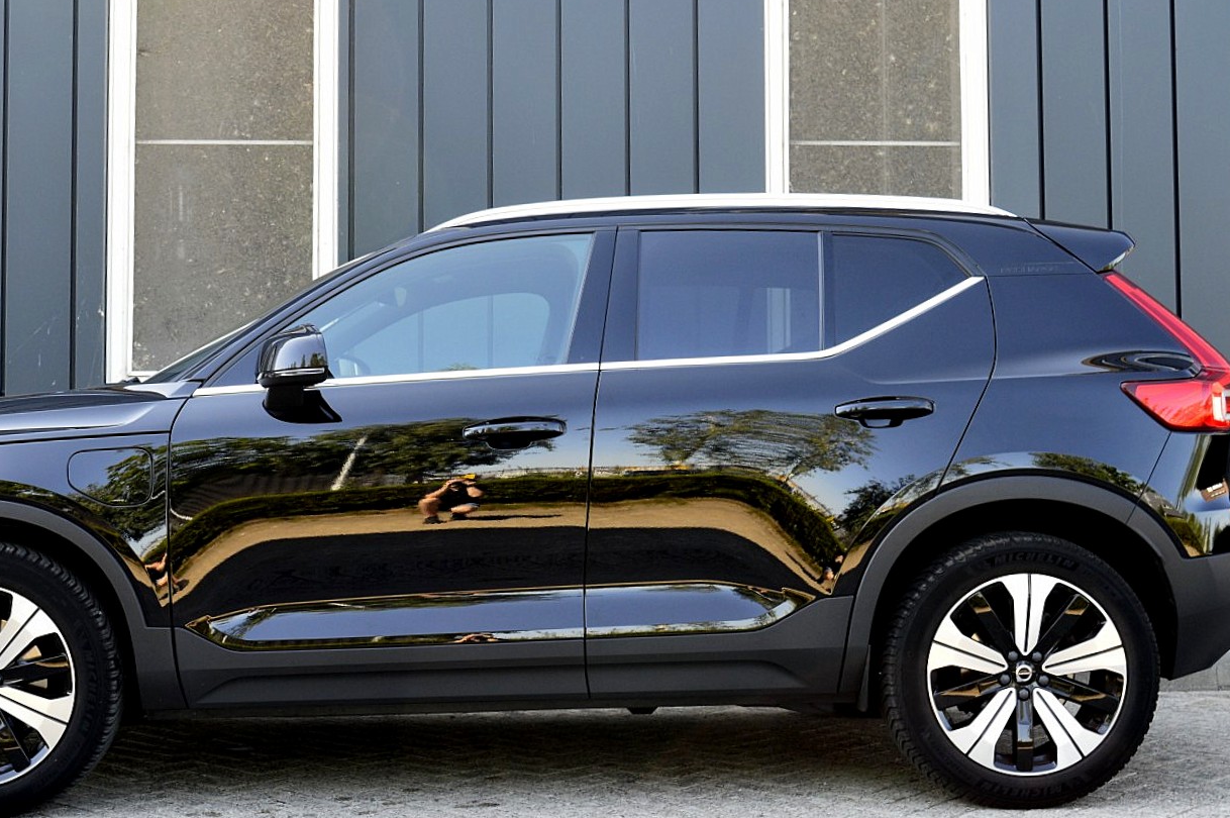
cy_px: 418
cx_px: 491
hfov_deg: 38.1
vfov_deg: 25.9
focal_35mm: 52
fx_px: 1775
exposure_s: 1/60
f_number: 8
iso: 400
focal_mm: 26
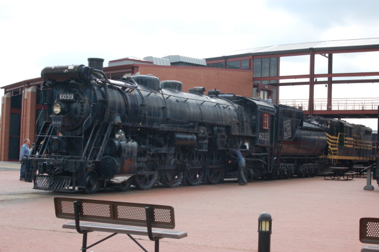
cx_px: 190
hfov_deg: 35.1
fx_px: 600
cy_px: 126
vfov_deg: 23.7
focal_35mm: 57
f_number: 14
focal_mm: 38
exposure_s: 1/200
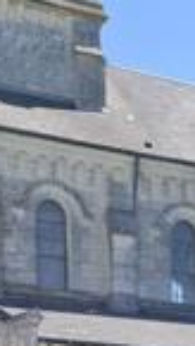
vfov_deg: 14.9
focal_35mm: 138
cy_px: 449
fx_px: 1263
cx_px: 407
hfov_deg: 8.3
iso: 50
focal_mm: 5.54
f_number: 1.8
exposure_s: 1/1031
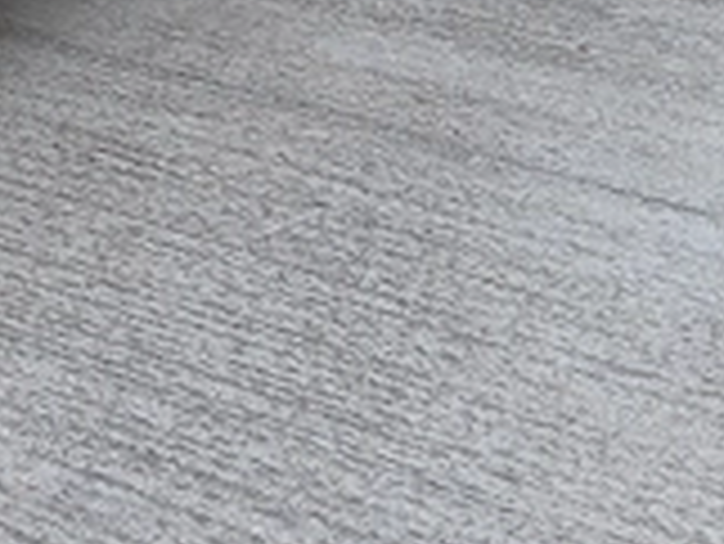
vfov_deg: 14.2
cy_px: -283
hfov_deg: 17.8
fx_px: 2030
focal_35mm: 97
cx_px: -400
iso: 20
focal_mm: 3.98
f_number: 1.8
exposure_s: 1/398
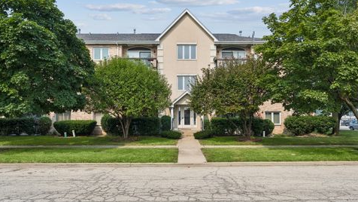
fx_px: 209
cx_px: 186
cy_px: 79
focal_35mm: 22
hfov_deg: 81.2
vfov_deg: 51.1
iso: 400
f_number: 8
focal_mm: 20
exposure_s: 1/1600
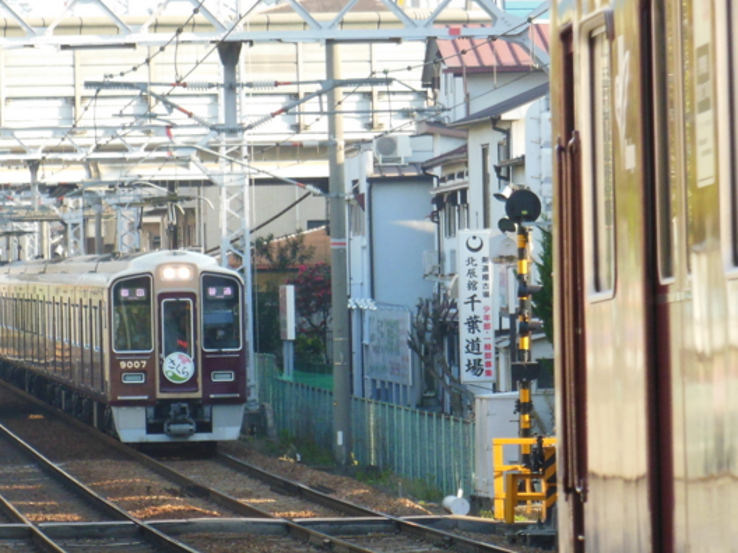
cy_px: 278
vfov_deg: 3.9
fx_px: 8229
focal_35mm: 386
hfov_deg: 5.1
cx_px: 246
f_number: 5.9
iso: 400
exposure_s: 1/250
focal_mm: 45.4
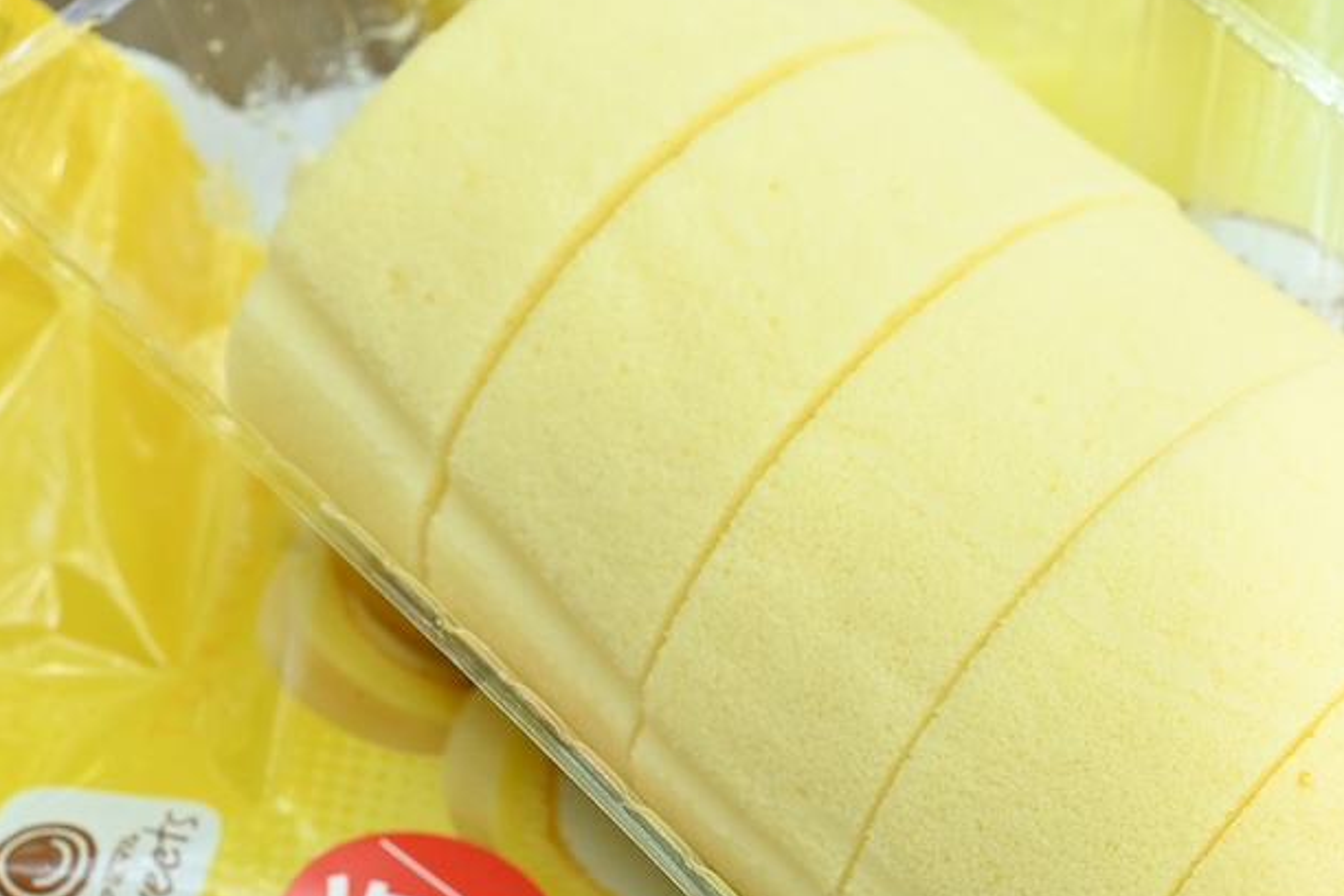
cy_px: 697
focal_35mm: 98
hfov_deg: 20.6
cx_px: 1059
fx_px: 3658
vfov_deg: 13.9
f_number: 13
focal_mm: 60
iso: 3200
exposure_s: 1/160
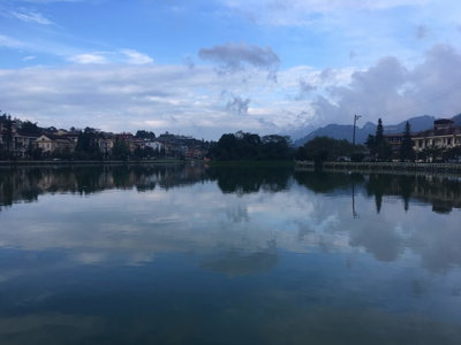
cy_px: 172
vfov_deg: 48.2
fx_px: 386
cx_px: 230
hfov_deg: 61.7
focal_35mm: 29
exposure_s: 1/527
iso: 25
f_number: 2.2
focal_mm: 4.15
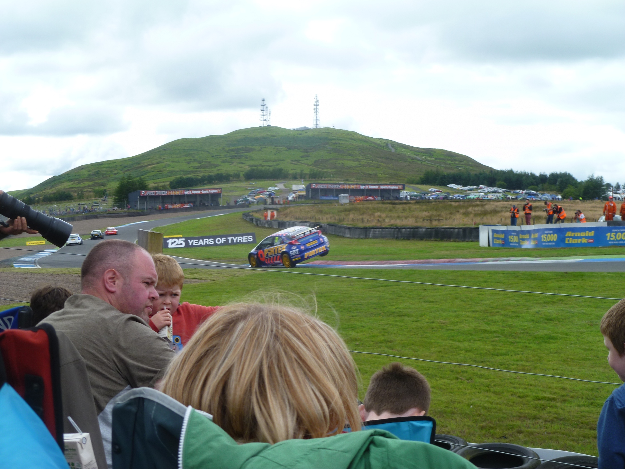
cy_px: 234
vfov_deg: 21.3
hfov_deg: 28.2
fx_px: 1246
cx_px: 312
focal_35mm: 69
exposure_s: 1/250
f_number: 4.3
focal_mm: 12.4
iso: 80
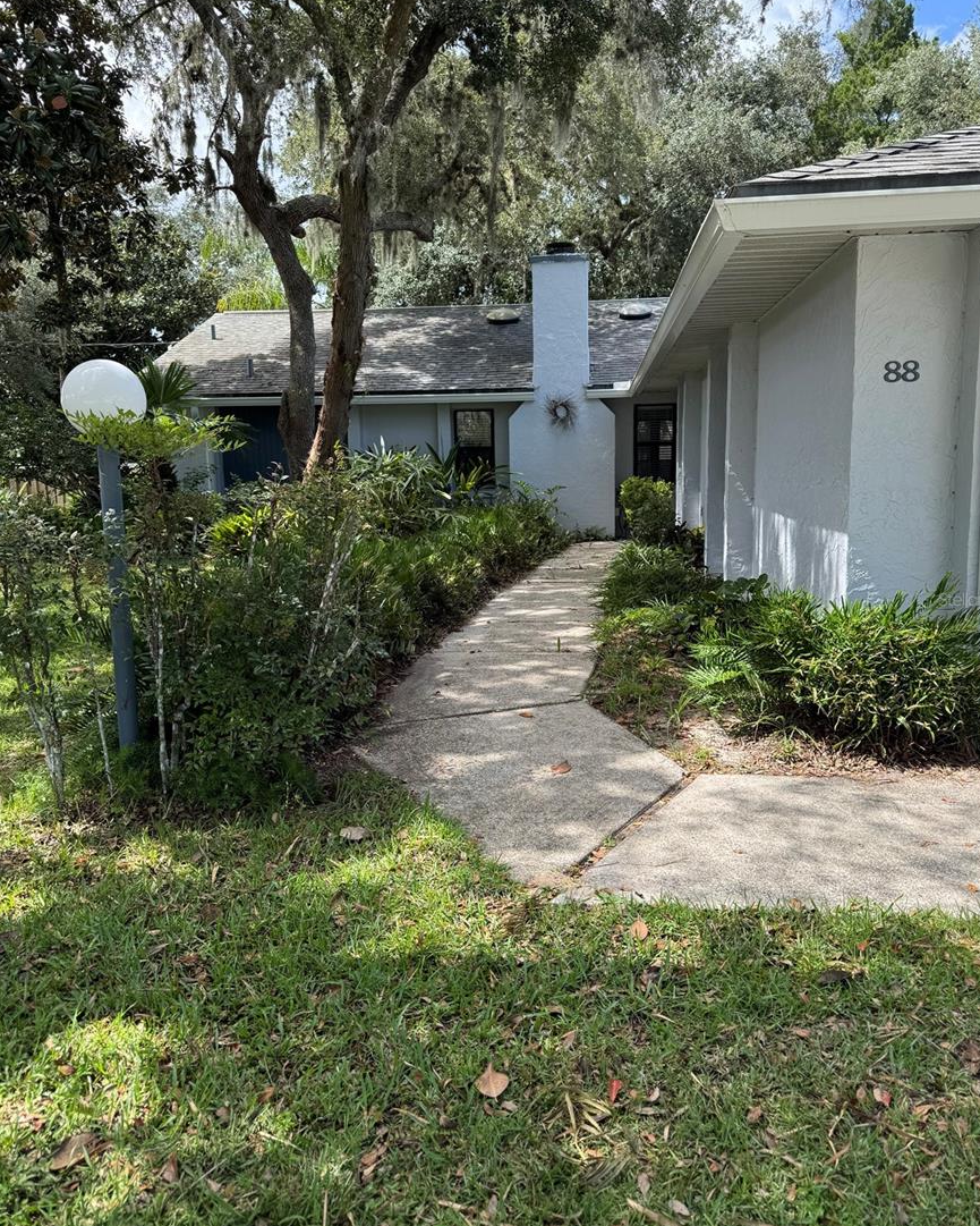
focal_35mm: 26
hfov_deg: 54.9
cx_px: 509
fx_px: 943
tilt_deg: -8.2
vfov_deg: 66.0
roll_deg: +1.6
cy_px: 599
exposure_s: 1/938
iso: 80
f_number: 1.78
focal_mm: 6.76
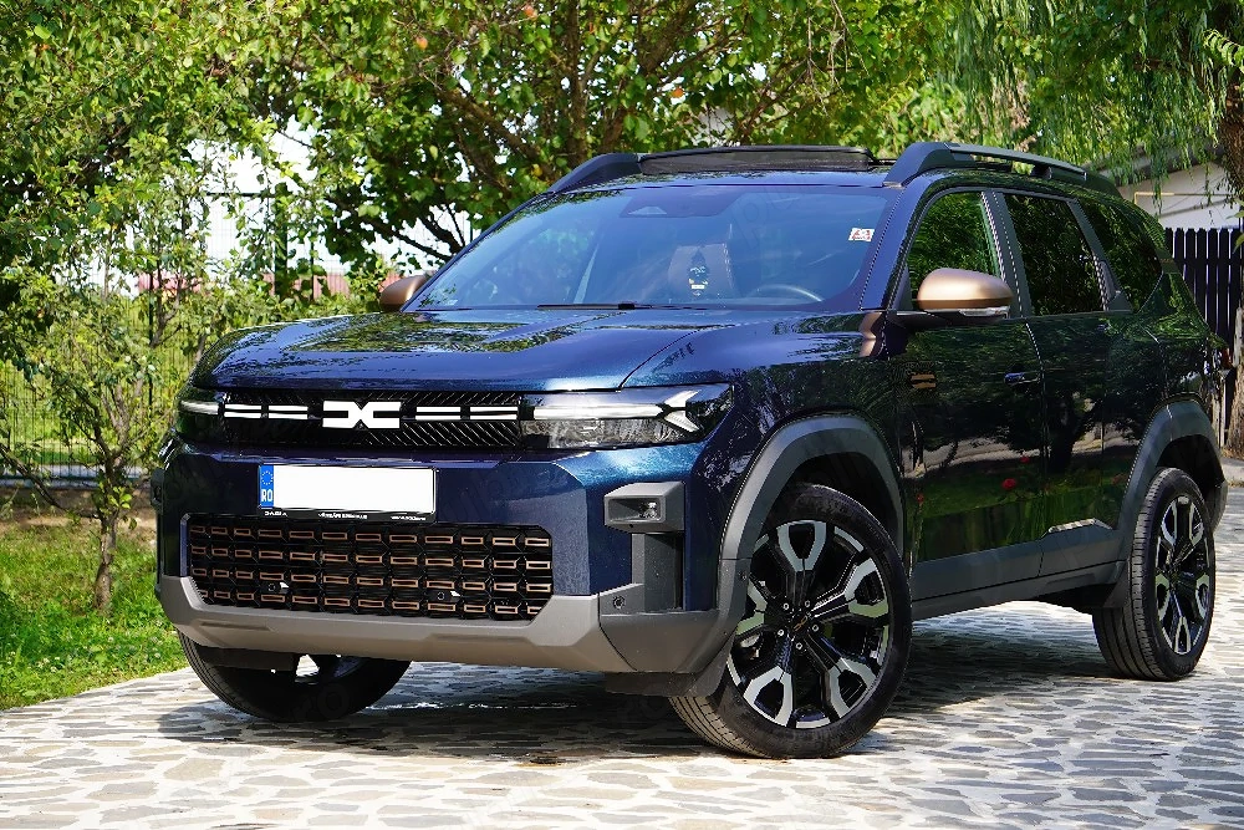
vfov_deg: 16.7
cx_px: 622
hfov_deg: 24.8
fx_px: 2834
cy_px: 415
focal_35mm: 82
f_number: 5.6
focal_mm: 55
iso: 100
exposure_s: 1/125
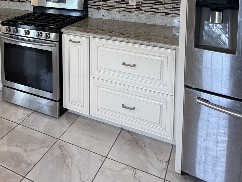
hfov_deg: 49.4
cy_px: -14
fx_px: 259
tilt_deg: -5.9
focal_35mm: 37
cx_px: 84
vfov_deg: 34.0
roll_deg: +1.0
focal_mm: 2.22
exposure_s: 1/120
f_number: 2.2
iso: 250
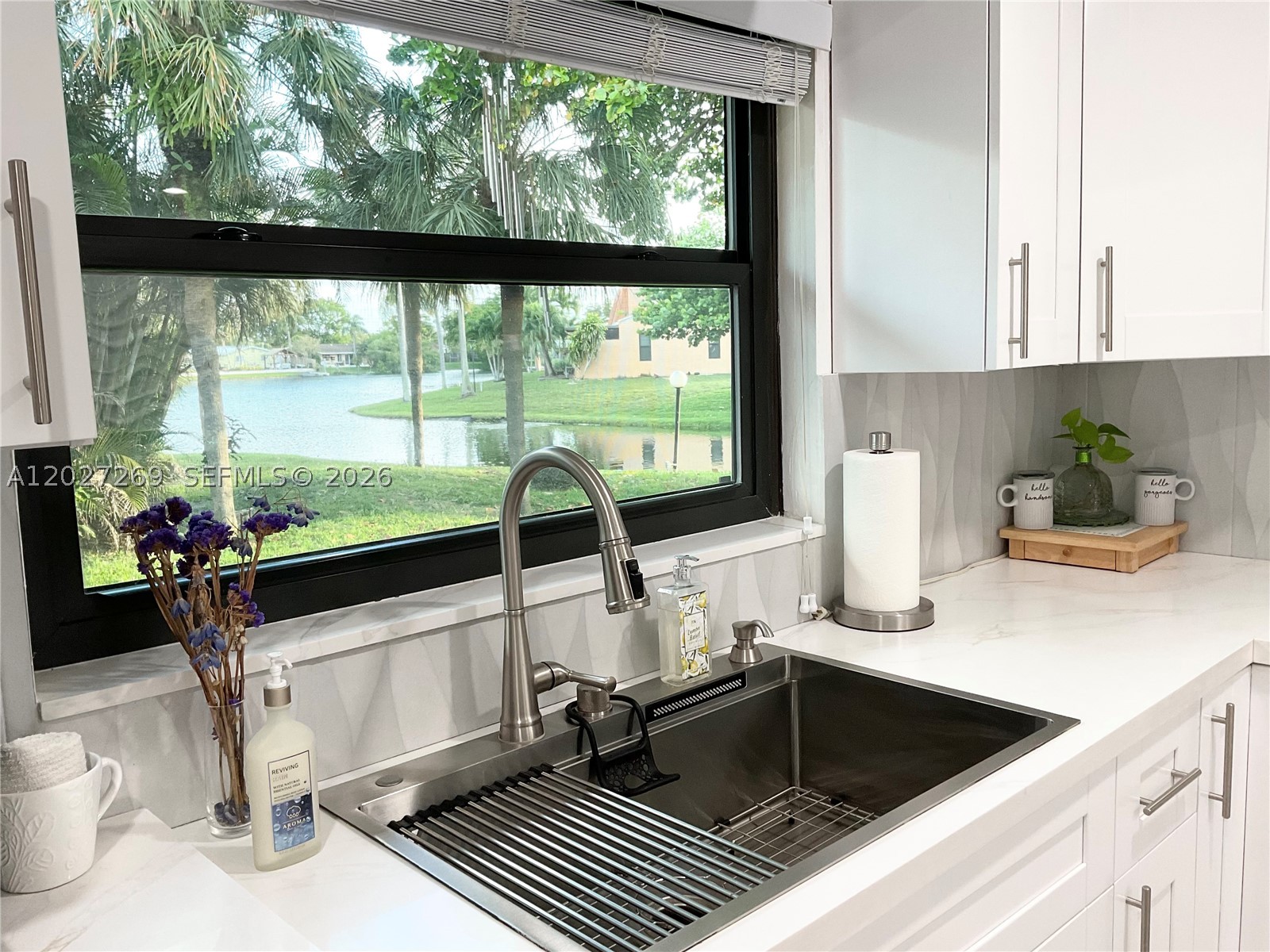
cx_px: 635
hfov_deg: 61.7
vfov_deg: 48.2
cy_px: 476
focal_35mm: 29
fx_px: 1064
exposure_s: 1/60
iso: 50
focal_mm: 3
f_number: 1.8
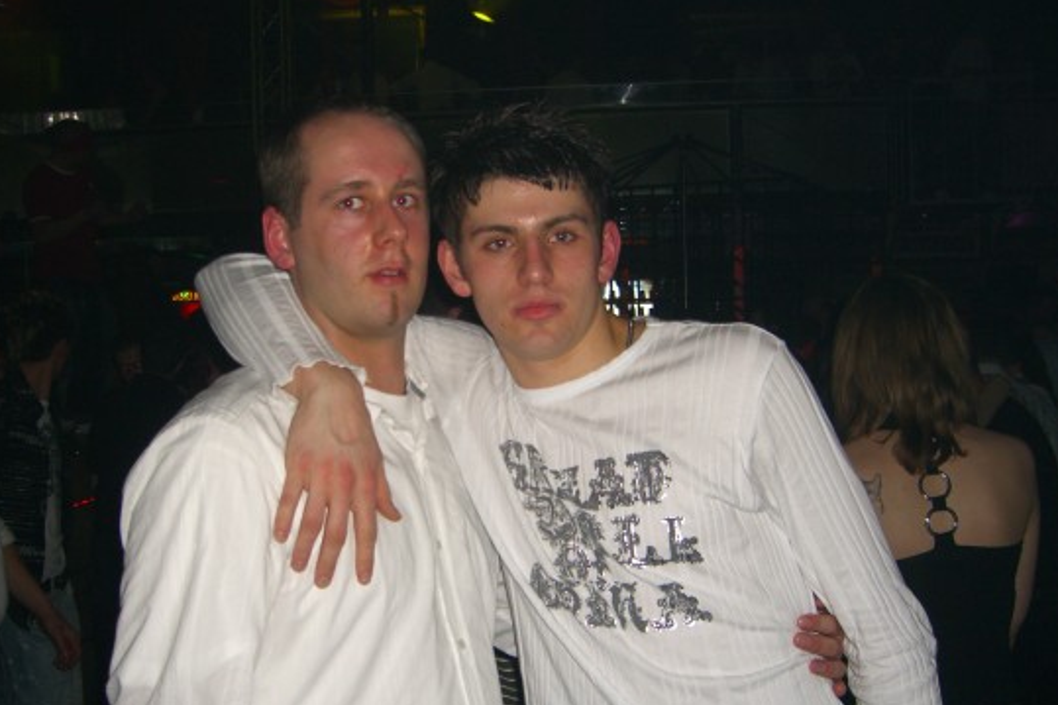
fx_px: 1293
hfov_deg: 44.5
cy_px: 405
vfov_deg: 30.5
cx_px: 483
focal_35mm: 44
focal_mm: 7.9
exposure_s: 1/60
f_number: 2.8
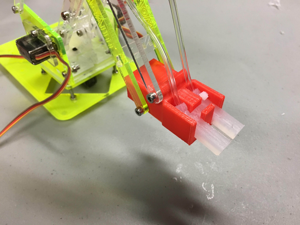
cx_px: 150
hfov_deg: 61.7
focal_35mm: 29
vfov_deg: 48.2
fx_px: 251
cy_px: 112
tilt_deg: -46.7
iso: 125
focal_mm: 4.15
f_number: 2.2
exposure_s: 1/30
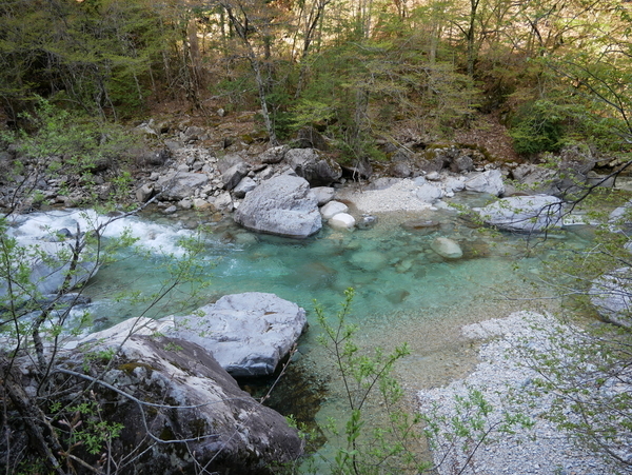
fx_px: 548
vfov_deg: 46.9
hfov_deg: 59.9
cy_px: 238
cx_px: 316
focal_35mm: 30
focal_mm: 15
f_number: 3.7
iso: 200
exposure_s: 1/100
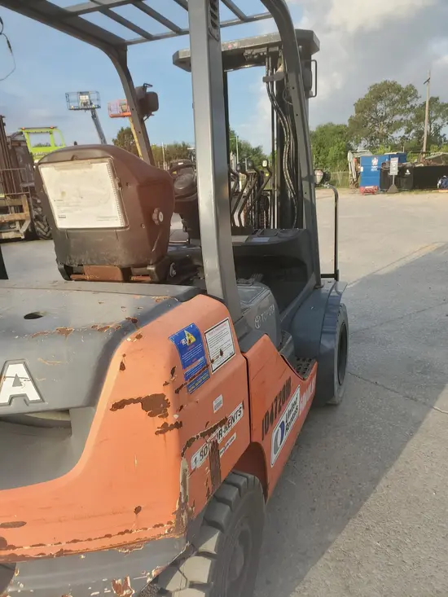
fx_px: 449
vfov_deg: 67.3
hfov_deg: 53.1
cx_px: 224
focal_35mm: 26
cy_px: 298
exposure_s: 1/482
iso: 50
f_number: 2.4
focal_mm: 4.3
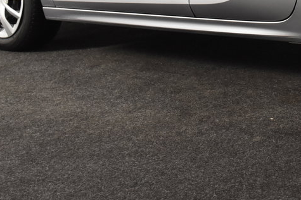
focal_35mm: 125
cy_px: -60
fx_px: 1047
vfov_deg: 10.7
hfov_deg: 15.8
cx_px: 349
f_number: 4.5
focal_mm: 31
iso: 1600
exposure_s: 1/80
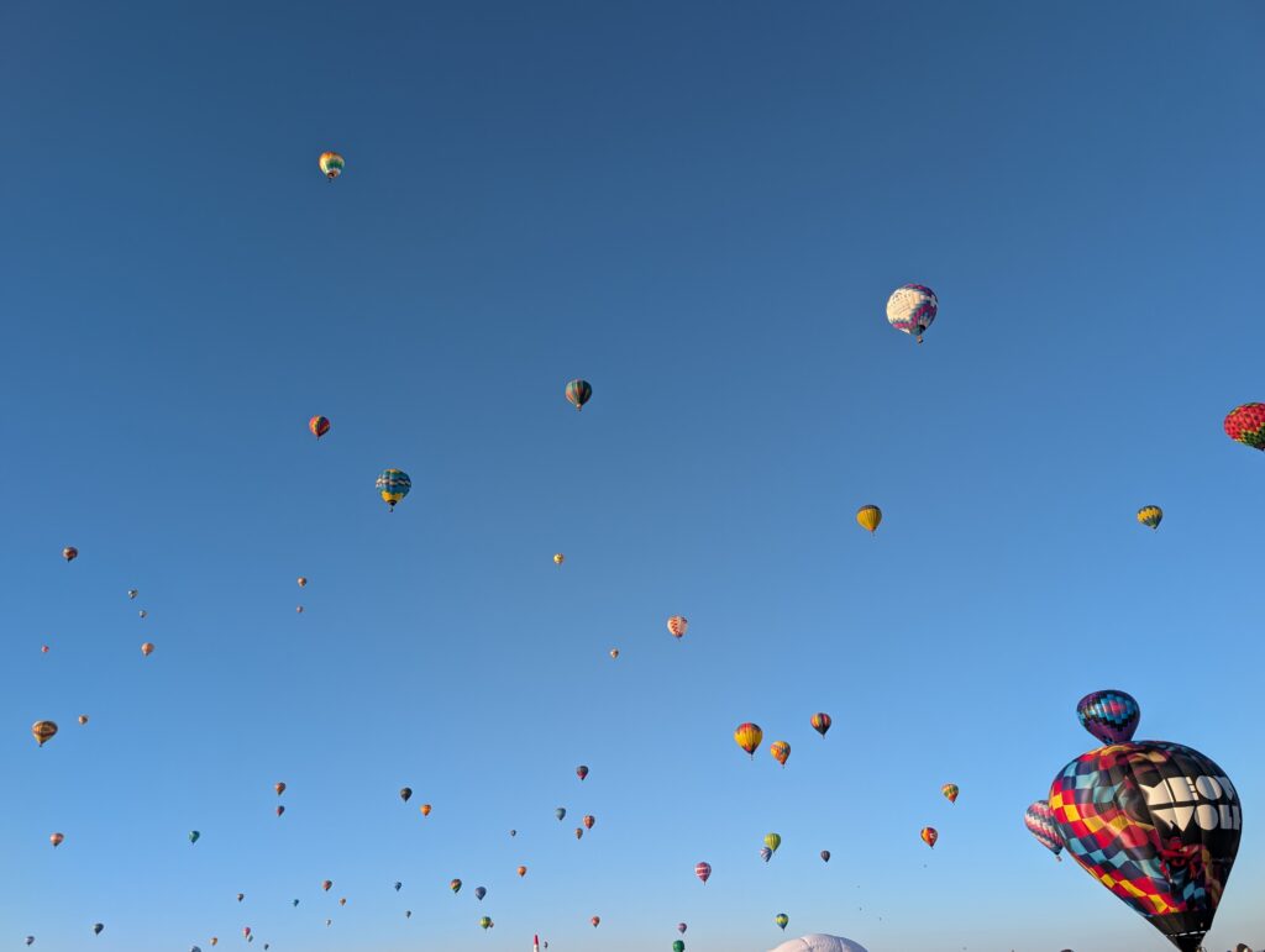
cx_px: 632
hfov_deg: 71.5
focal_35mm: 24
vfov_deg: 56.9
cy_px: 476
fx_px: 878
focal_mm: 6.9
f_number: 1.68
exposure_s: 1/487
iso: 24
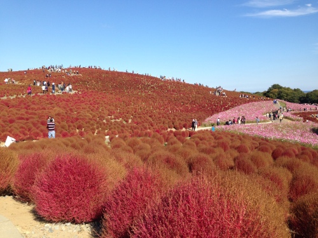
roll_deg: +2.9
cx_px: 159
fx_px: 303
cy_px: 119
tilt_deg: -6.5
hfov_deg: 55.4
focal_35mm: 33
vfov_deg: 42.9
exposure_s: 1/1261
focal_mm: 4.12
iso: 50
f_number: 2.4
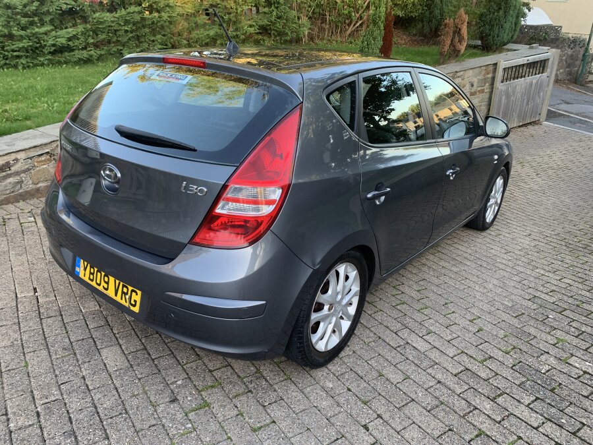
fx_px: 445
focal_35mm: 26
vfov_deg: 53.1
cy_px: 222
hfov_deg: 67.3
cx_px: 296
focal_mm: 4.25
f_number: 1.8
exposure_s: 1/121
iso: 64
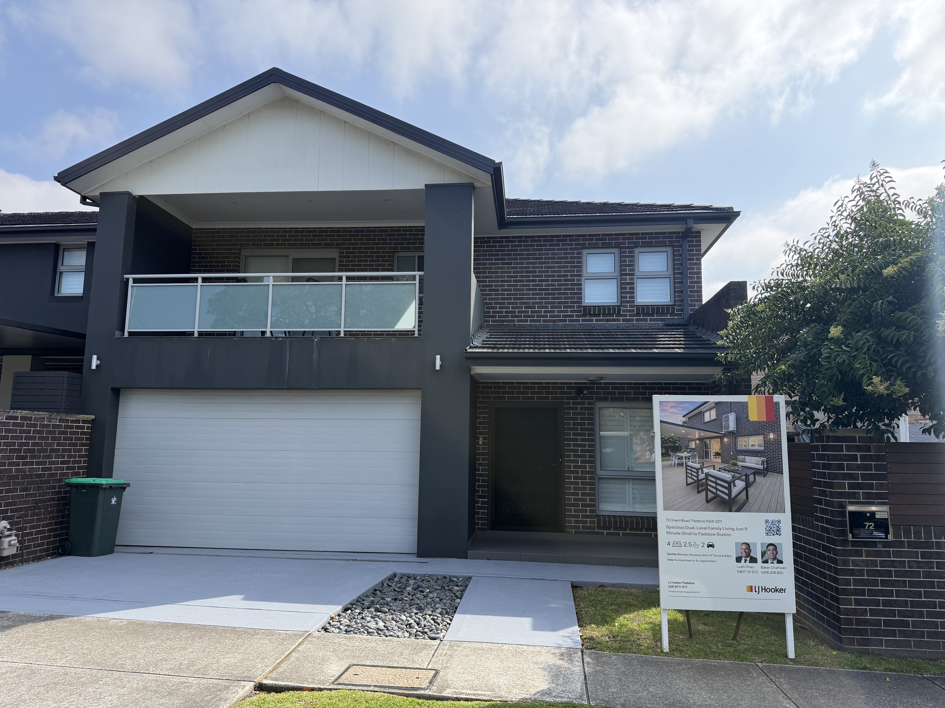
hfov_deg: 71.6
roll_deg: -1.4
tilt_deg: +7.8
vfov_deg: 56.8
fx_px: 655
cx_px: 472
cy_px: 354
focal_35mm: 24
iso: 100
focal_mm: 6.76
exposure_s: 1/3953
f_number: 1.78
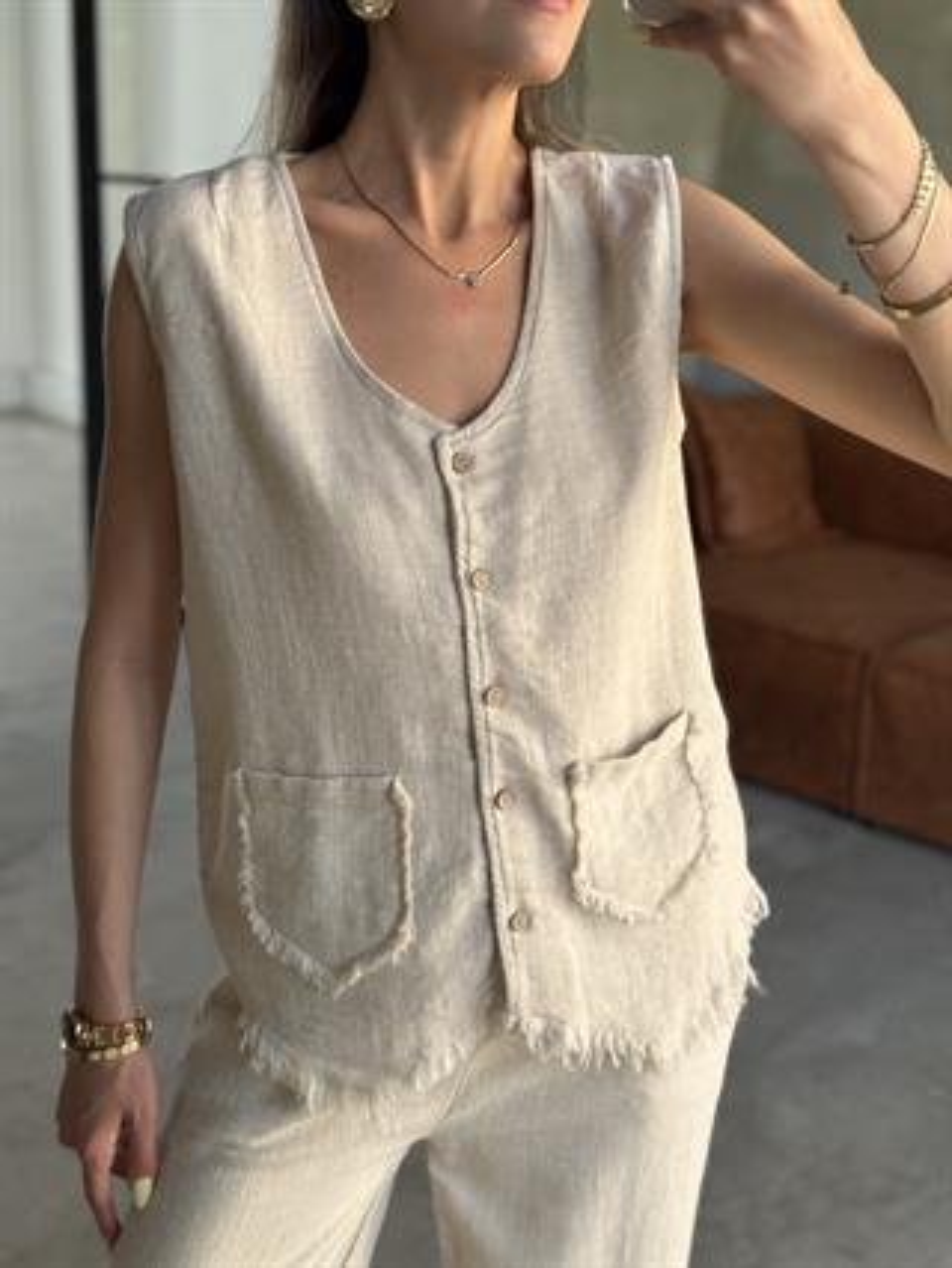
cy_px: 634
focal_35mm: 48
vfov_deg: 39.6
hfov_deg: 30.3
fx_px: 1758
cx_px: 476
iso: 100
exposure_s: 1/90
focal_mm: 6.76
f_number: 1.78
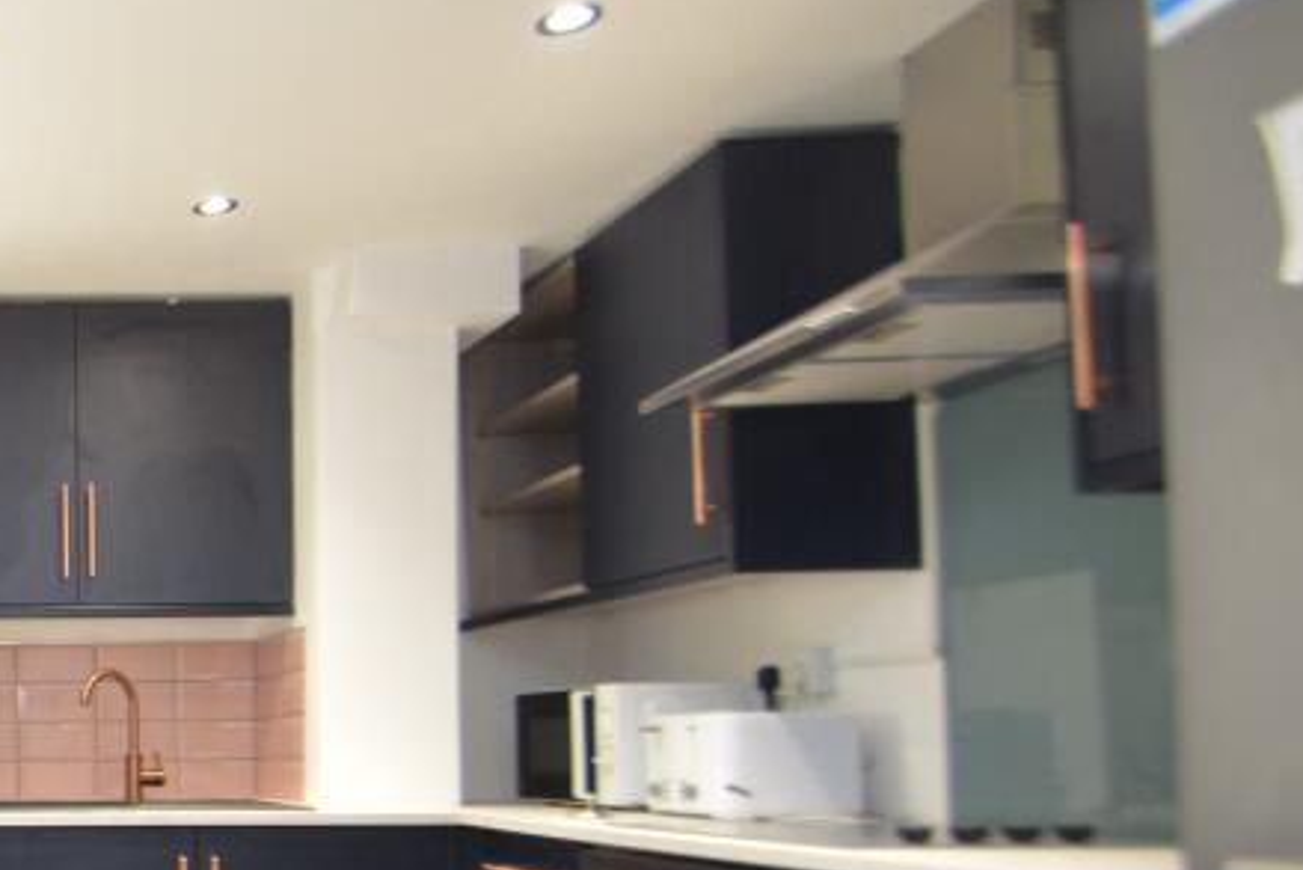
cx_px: -74
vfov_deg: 35.9
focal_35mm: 35
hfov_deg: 44.0
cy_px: 760
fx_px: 1267
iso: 800
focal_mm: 10
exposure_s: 1/45
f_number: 3.5
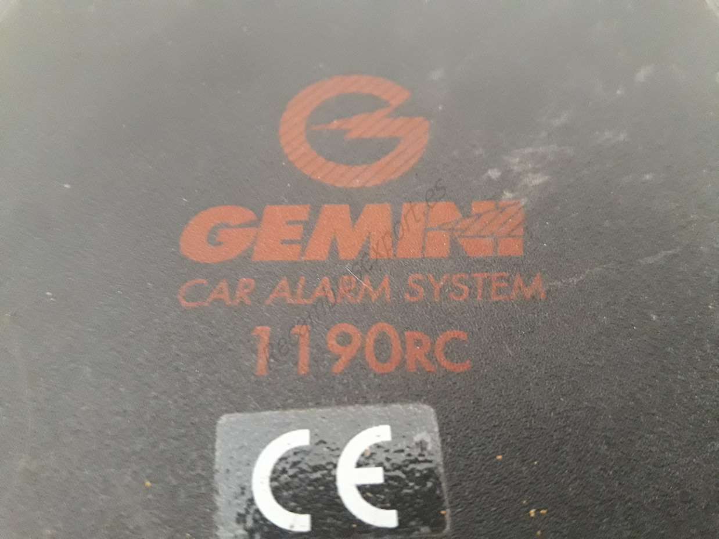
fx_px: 581
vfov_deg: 49.7
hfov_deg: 63.5
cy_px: 270
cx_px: 360
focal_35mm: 28
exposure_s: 1/17
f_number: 1.9
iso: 800
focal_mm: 3.7
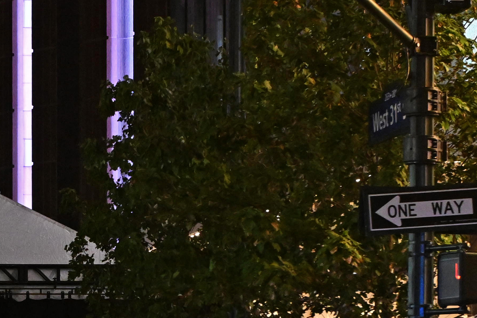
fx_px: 4172
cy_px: 395
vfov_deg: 4.3
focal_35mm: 315
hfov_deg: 6.5
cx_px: -115
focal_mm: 70
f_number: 5.6
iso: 4000
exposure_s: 1/100
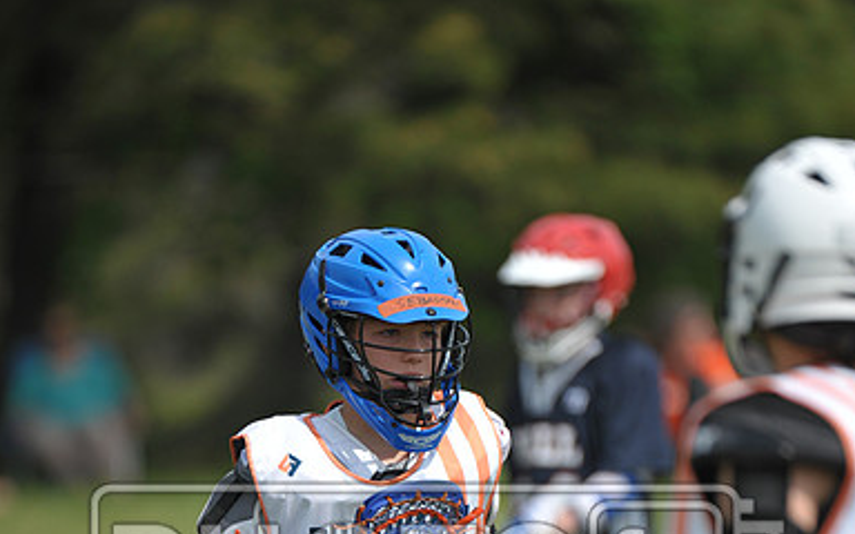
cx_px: 428
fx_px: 13631
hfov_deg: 3.6
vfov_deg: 2.2
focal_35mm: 585
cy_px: 587
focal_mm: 380
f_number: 4
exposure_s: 1/4000
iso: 640
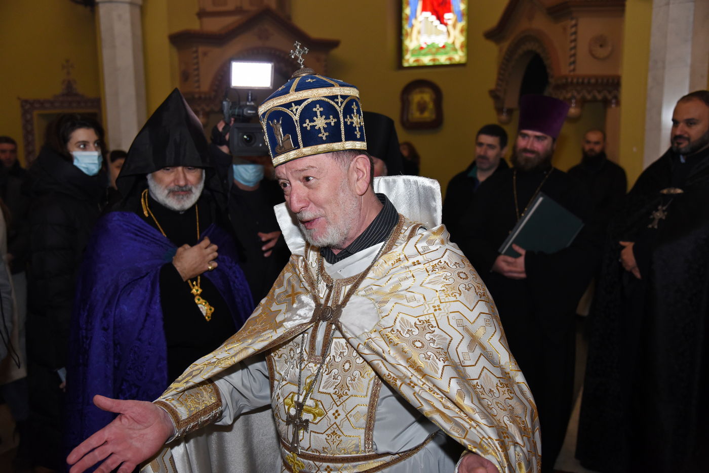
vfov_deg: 35.1
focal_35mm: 38
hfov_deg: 50.7
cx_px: 354
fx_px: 749
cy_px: 236
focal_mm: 38
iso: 1600
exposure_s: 1/200
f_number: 4
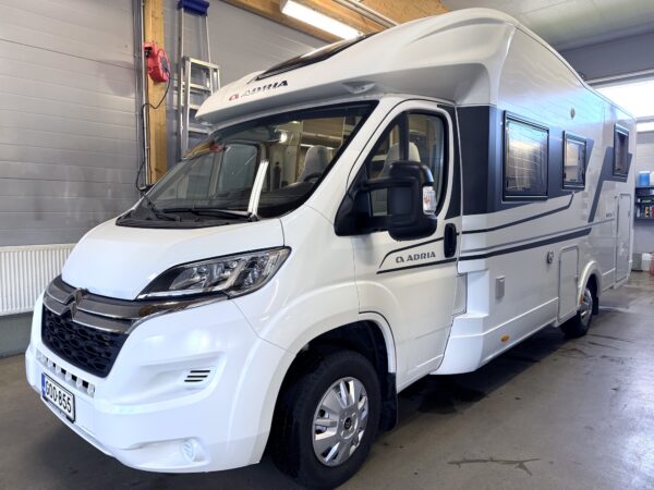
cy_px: 245
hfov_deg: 71.6
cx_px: 327
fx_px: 453
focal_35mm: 24
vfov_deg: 56.8
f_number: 1.78
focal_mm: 6.76
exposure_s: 1/100
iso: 200
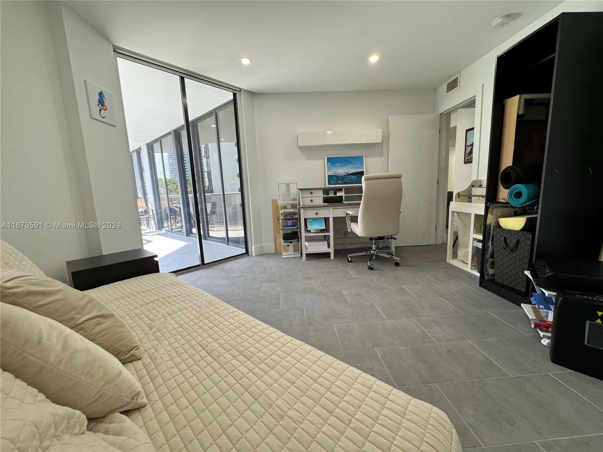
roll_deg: +2.6
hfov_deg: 102.1
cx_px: 302
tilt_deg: -8.3
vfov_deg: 85.7
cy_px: 226
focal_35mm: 14
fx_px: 244
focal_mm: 2.22
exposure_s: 1/120
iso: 160
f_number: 2.2
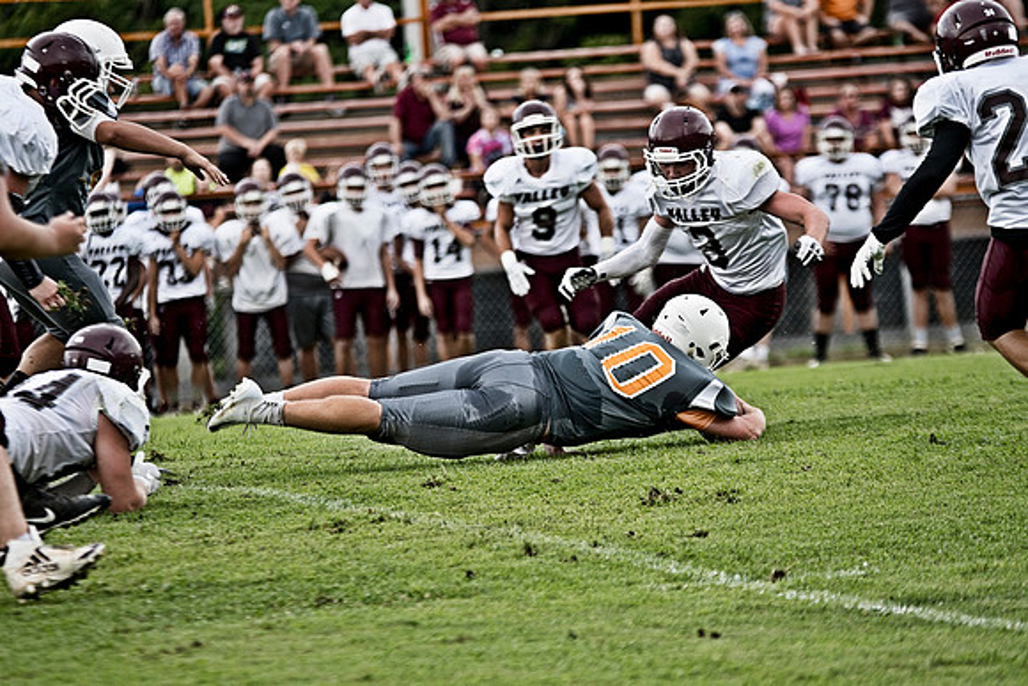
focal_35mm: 262
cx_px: 514
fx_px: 7497
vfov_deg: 5.2
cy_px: 343
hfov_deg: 7.8
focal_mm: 175
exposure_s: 1/1000
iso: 400
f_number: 2.8
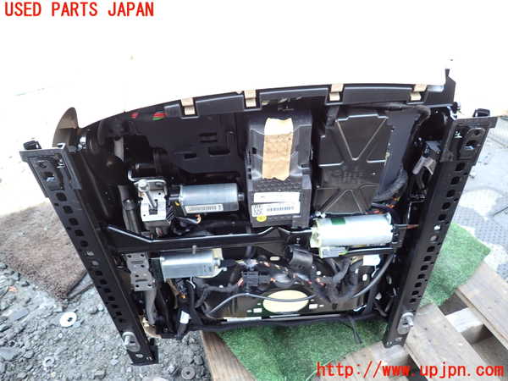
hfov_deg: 69.4
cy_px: 190
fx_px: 367
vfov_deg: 54.9
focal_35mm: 25
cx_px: 254
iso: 100
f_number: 2
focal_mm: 4.5
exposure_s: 1/80
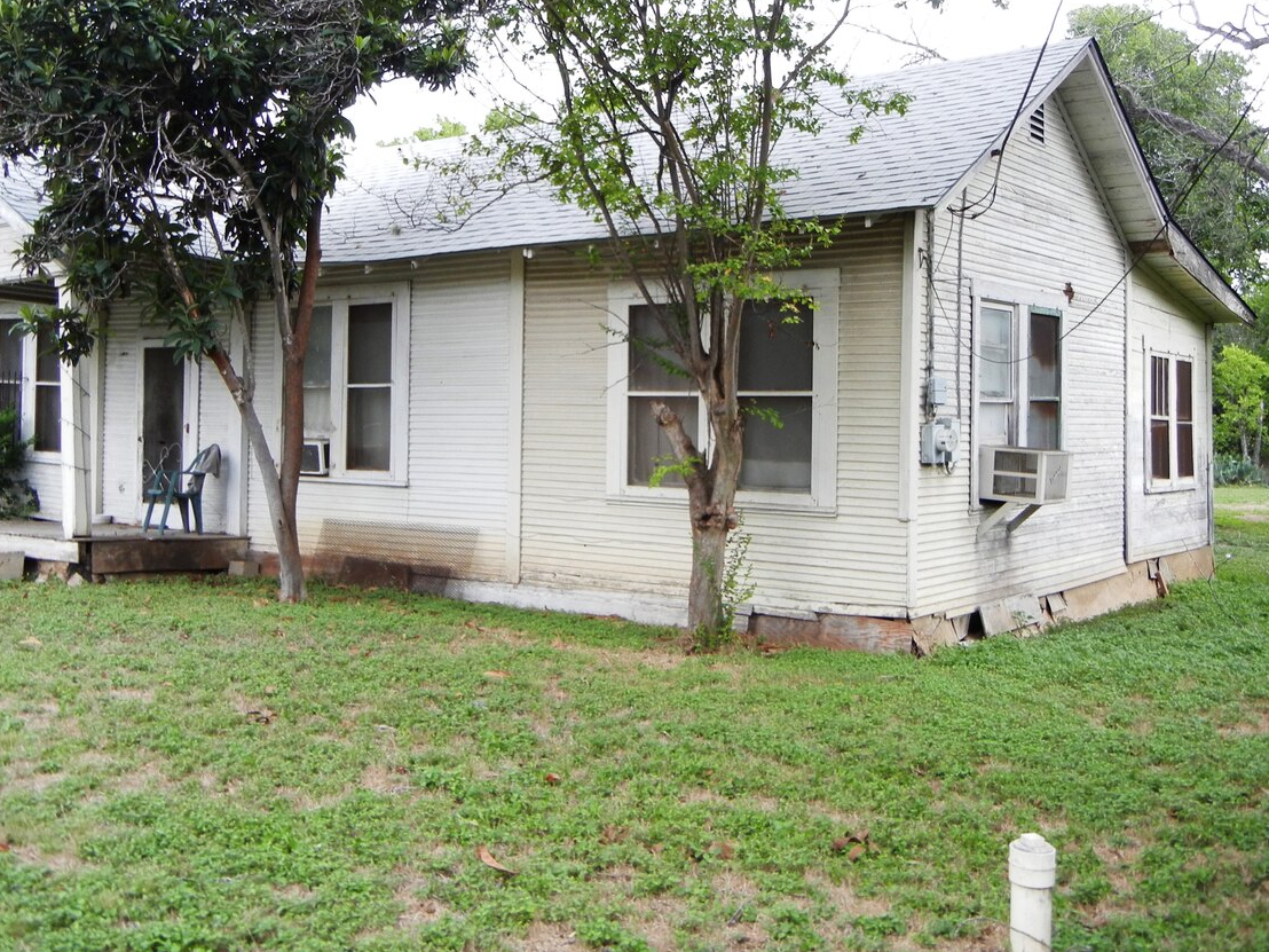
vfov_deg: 36.7
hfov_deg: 47.8
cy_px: 373
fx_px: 1430
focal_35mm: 39
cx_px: 593
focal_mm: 5.4
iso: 160
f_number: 3.5
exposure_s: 1/284
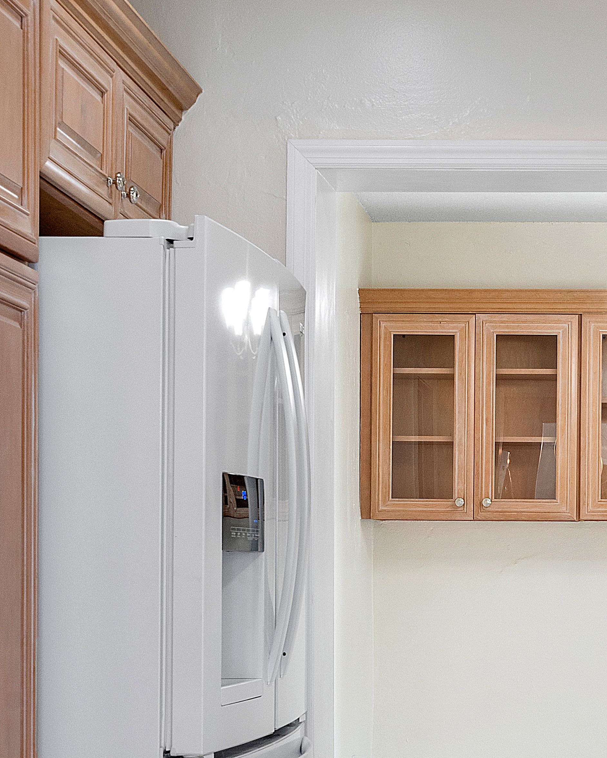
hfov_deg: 17.8
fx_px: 1886
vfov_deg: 22.6
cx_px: 633
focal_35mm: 84
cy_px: 553
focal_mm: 35
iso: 640
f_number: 9
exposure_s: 1/15
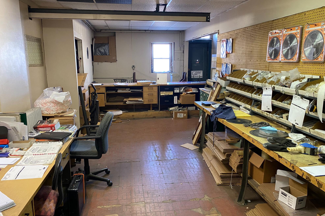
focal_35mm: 28
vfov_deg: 46.4
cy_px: 112
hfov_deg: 65.5
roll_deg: +0.7
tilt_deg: -12.4
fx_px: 253
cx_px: 163
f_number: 1.8
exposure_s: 1/60
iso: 250
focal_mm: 4.25
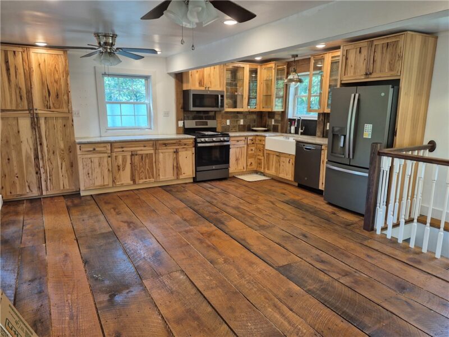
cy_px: 168
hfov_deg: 73.9
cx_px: 224
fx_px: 298
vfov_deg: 58.9
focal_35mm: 23
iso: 160
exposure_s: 1/120
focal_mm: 5.4
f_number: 1.8
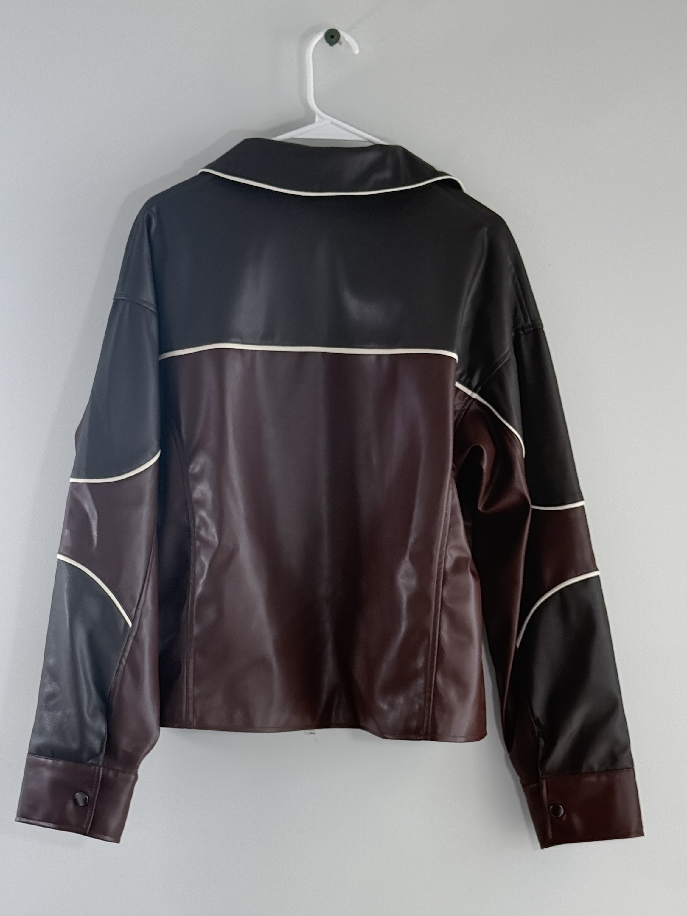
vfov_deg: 39.7
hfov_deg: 30.3
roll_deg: -1.6
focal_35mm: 48
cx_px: 344
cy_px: 458
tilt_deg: -1.0
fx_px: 1271
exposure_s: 1/242
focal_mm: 6.76
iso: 125
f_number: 1.78
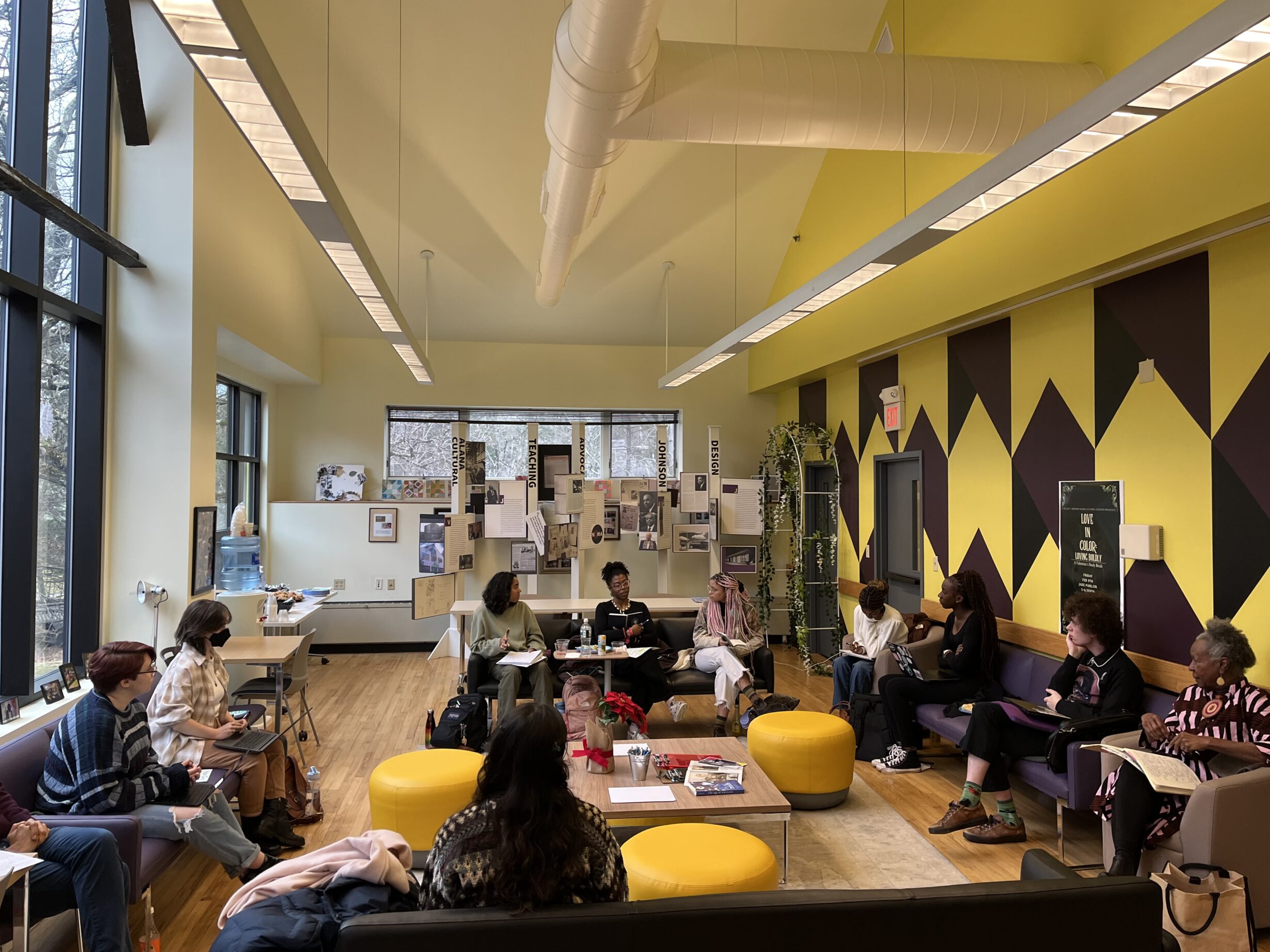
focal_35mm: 27
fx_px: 991
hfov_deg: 65.3
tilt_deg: +0.5
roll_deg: +0.4
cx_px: 652
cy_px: 459
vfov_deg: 51.3
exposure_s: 1/120
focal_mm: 5.1
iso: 100
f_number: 1.6
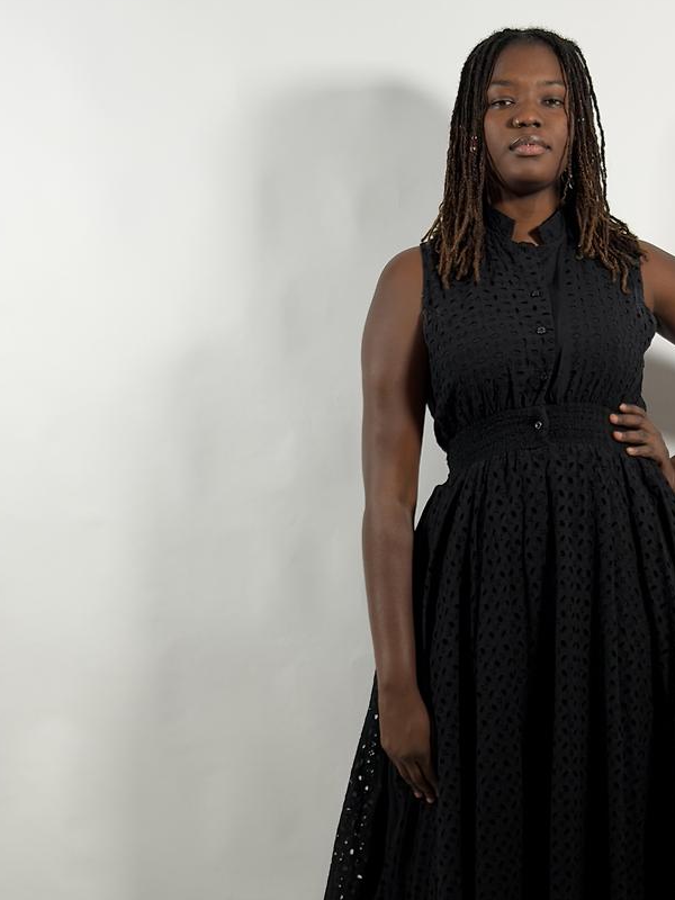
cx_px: 494
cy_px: 658
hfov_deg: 20.3
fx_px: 1872
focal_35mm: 72
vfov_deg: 26.7
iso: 80
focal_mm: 6.76
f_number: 1.78
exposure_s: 1/100
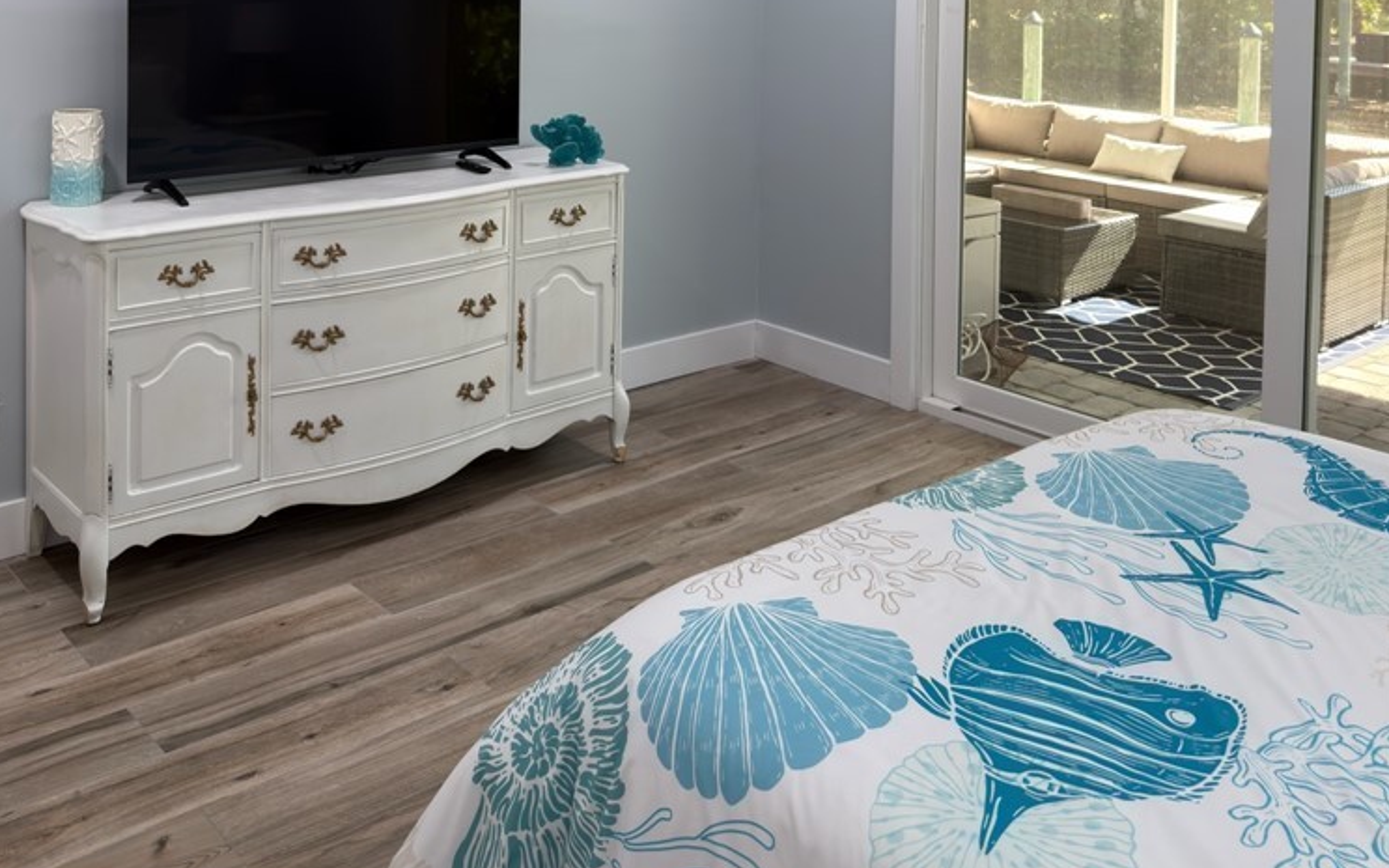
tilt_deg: -2.6
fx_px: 1325
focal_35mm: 35
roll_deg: -1.1
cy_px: -11
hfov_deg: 55.3
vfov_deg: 33.1
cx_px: 680
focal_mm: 6.76
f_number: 1.78
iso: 64
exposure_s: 1/60
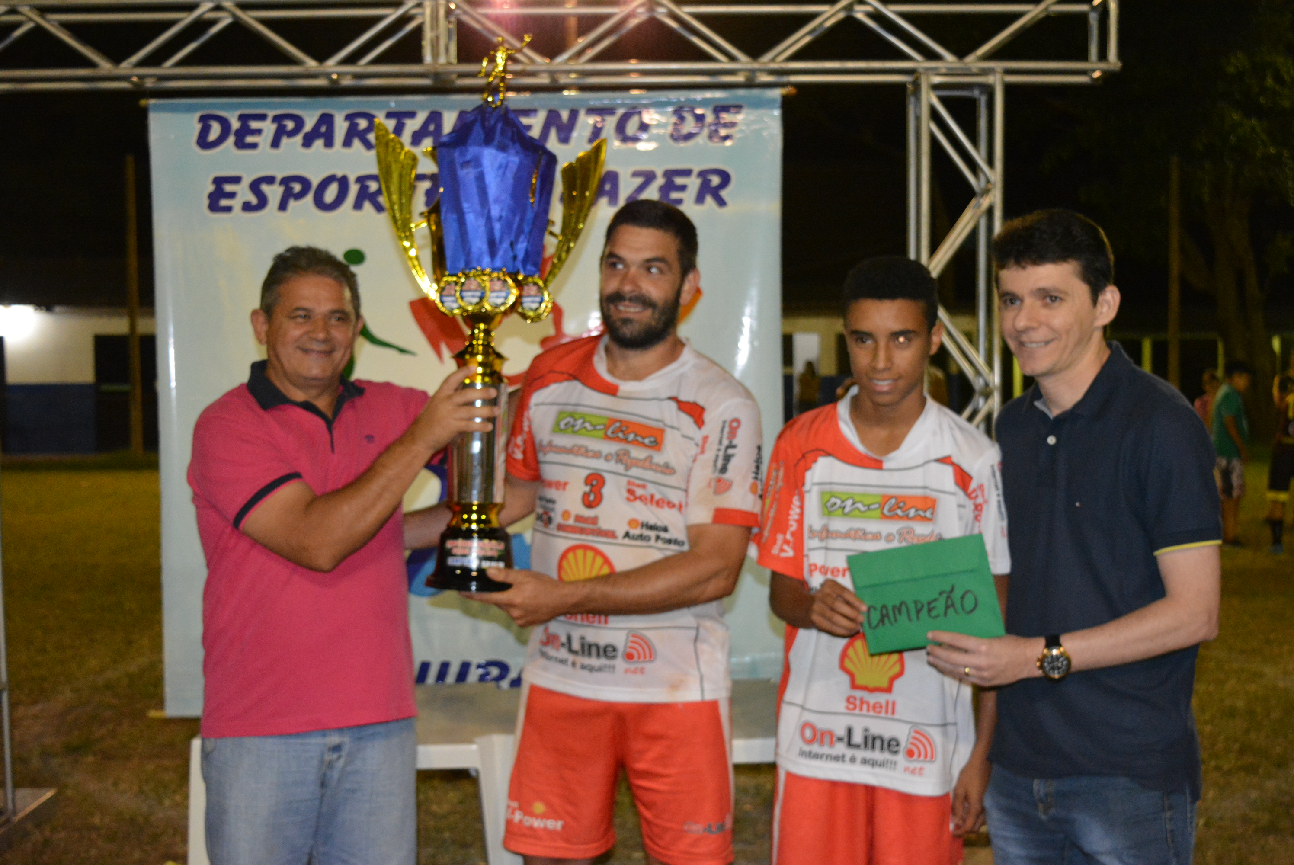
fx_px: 1673
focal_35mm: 46
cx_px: 647
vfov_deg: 29.0
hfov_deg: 42.3
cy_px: 432
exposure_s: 1/60
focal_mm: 31
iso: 3200
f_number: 4.2
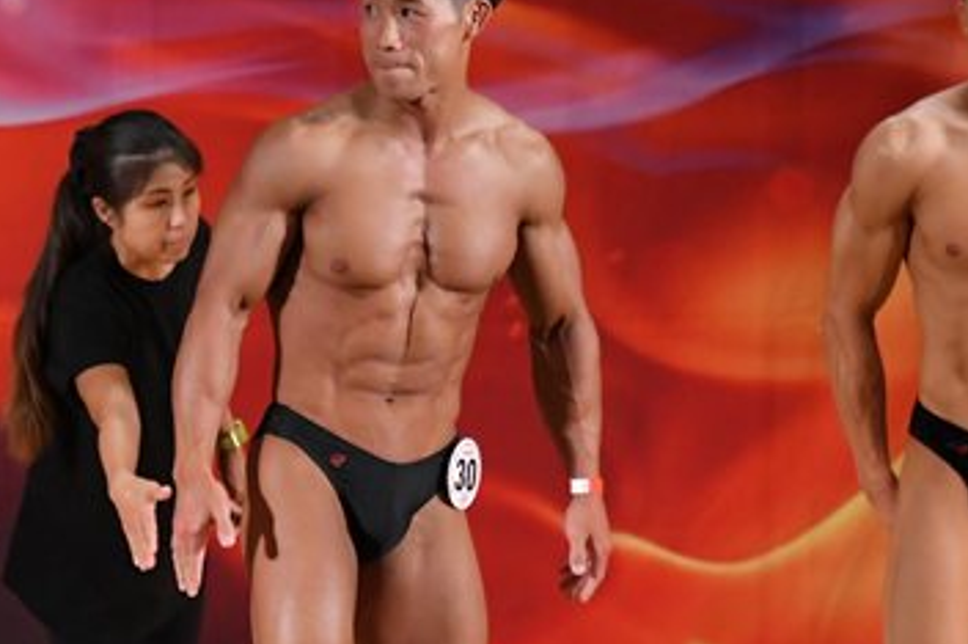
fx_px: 13324
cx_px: 296
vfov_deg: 2.8
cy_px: 495
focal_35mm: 496
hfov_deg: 4.2
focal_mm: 150
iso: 3200
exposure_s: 1/400
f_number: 5.6
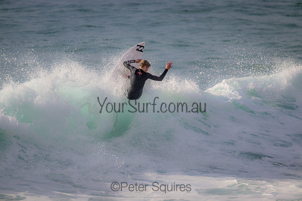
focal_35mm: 720
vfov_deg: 1.9
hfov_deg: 2.9
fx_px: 6041
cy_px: 100
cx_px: 151
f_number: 11
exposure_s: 1/1600
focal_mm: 720
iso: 640
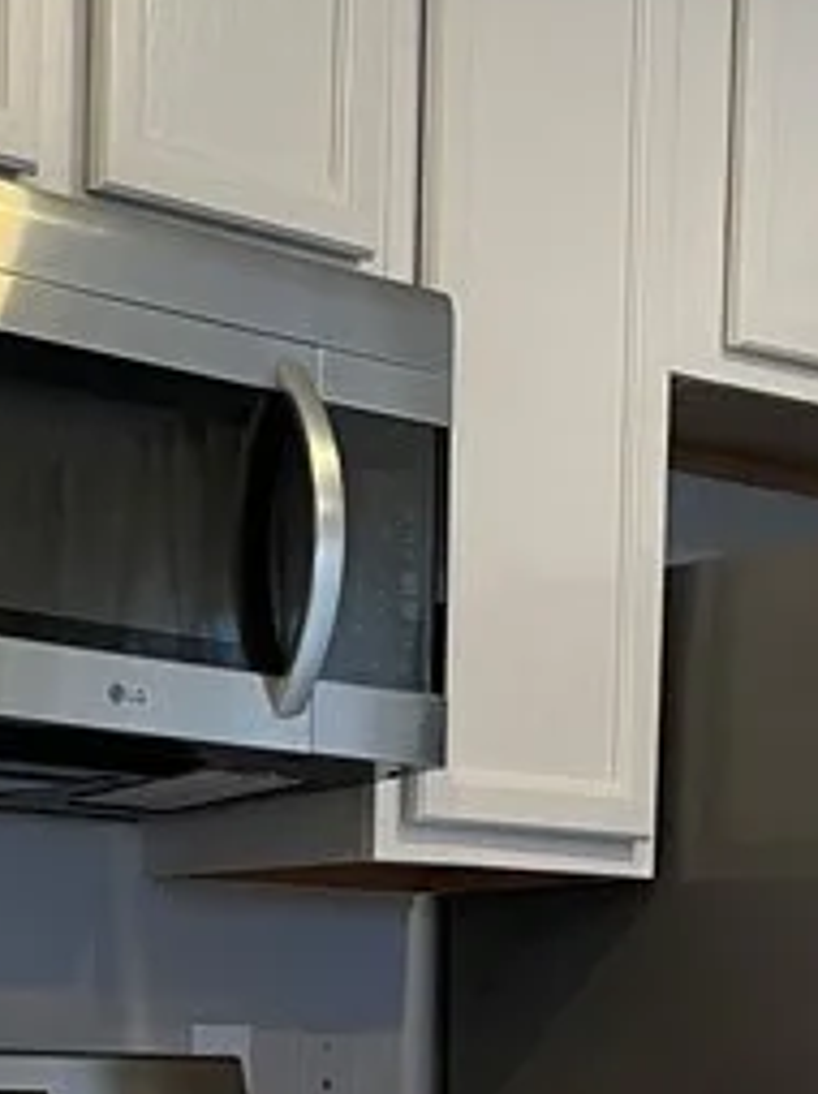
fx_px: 3314
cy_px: 1383
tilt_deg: -4.1
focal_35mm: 105
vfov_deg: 17.7
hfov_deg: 13.8
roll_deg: -0.3
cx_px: -69
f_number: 1.6
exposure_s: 1/60
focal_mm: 4.2
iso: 100
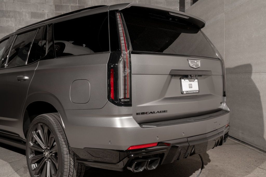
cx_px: 133
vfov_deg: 34.6
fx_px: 285
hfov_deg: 50.1
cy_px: 85
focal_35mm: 39
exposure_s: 1/50
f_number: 5
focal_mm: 37
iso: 250
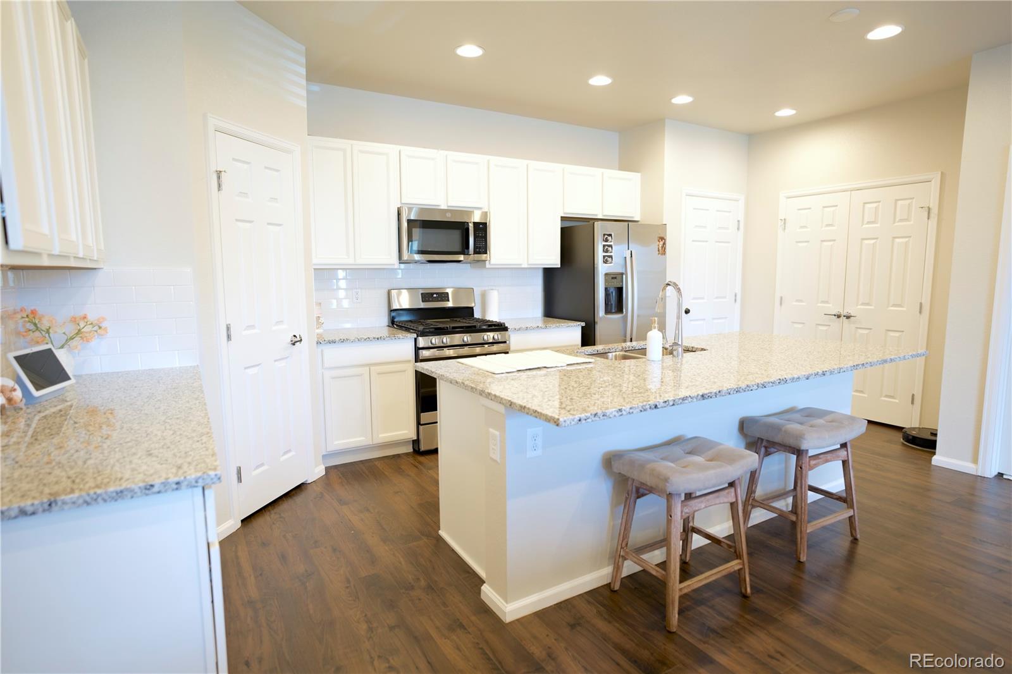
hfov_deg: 84.0
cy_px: 337
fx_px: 562
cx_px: 506
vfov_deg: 61.9
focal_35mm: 20
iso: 320
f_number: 2.2
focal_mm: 20
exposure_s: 1/40
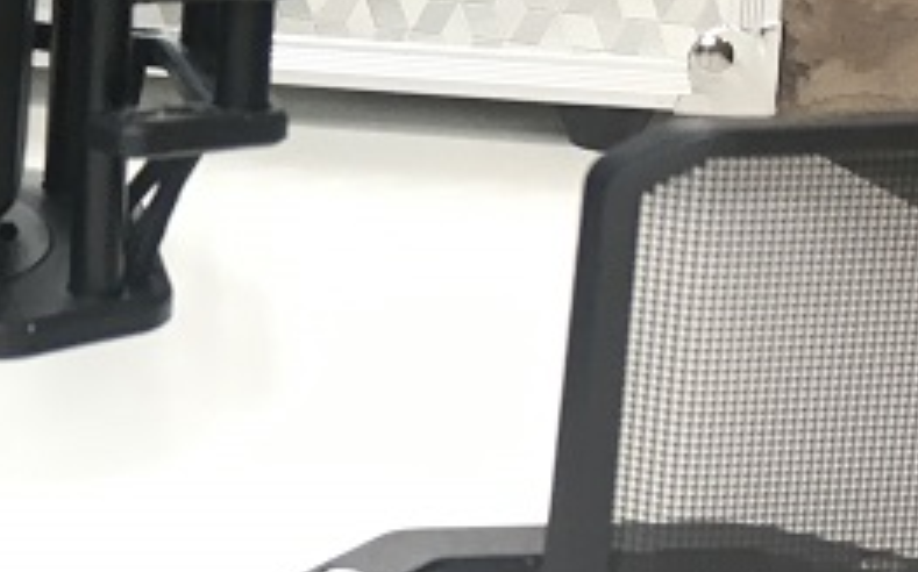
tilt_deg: -11.8
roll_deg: -1.1
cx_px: -272
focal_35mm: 117
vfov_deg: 11.0
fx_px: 2925
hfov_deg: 16.8
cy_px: -112
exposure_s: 1/33
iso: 80
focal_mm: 4.15
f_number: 2.2
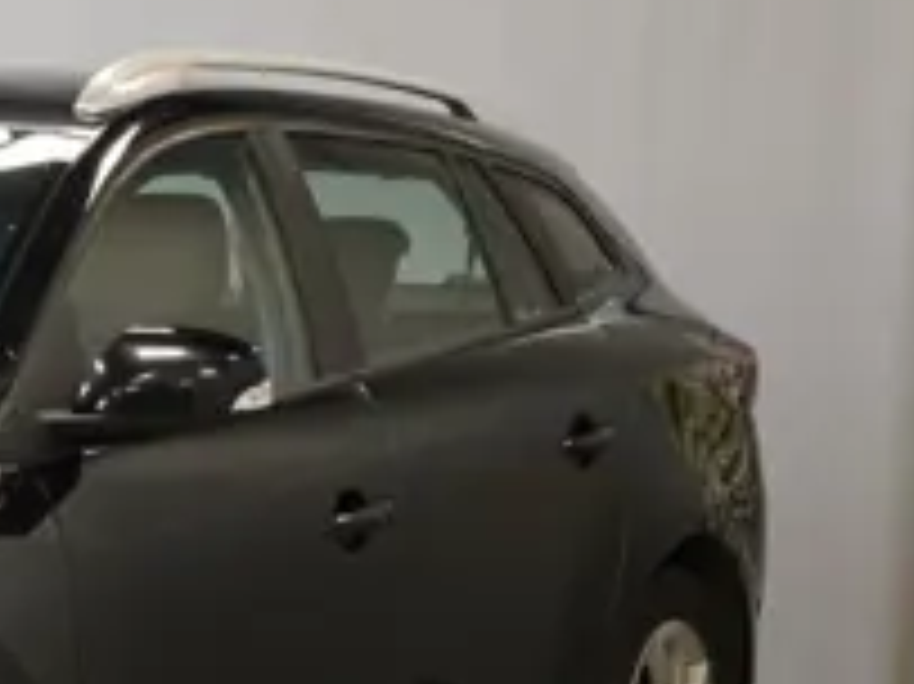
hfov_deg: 10.2
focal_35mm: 191
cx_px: -216
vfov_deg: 7.8
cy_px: 360
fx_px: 5040
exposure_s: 1/160
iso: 2500
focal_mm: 56
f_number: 5
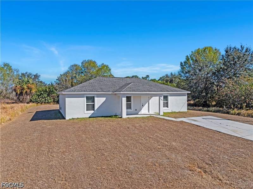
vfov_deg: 56.7
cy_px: 94
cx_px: 126
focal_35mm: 24
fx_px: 175
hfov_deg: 71.7
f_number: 2.8
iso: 100
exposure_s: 1/1000
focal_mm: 12.29
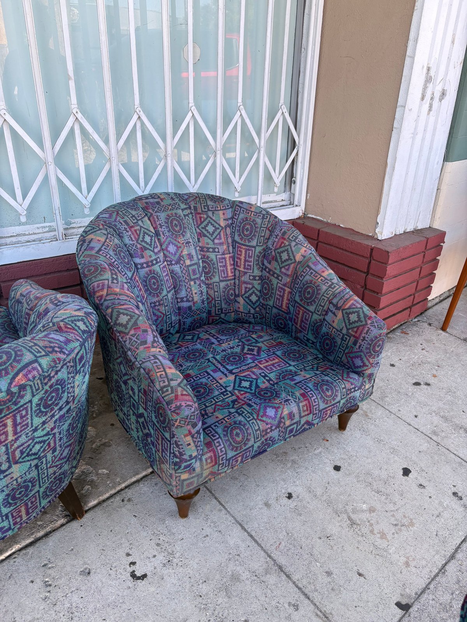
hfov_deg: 53.1
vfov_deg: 67.3
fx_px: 467
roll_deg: -2.7
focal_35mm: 26
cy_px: 311
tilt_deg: -26.0
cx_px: 234
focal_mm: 5.96
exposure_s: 1/213
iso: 40
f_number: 1.6
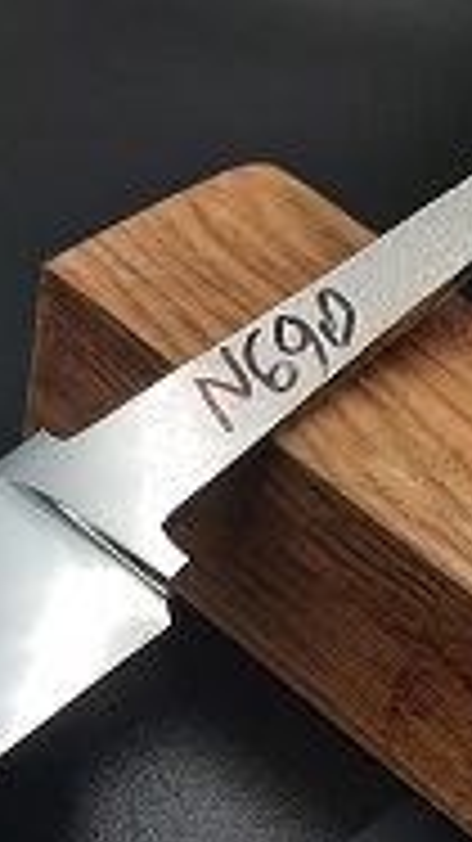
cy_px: 840
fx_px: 1626
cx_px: 63
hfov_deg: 16.3
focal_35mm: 73
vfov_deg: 27.3
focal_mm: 4.6
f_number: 2
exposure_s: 1/50
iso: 100
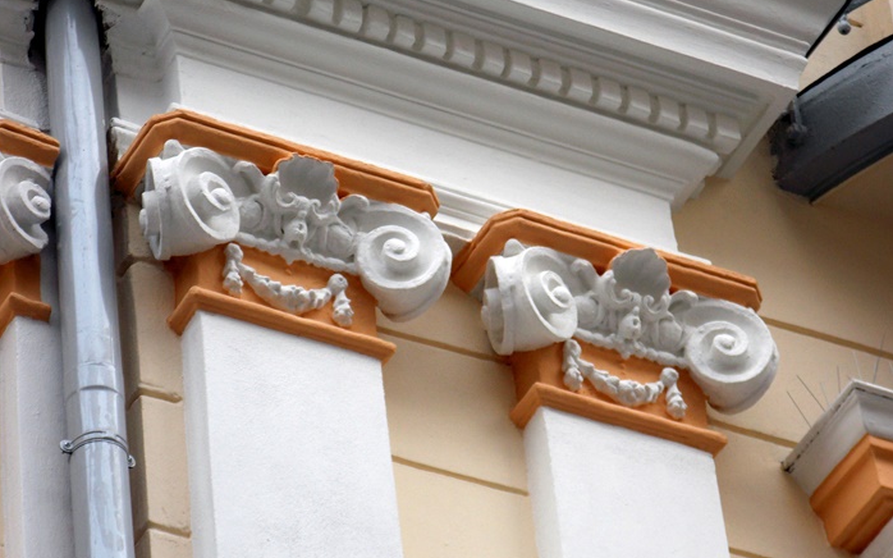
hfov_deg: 10.4
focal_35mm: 202
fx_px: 4915
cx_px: 446
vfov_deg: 6.5
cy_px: 309
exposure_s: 1/80
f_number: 5.4
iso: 80
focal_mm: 33.7
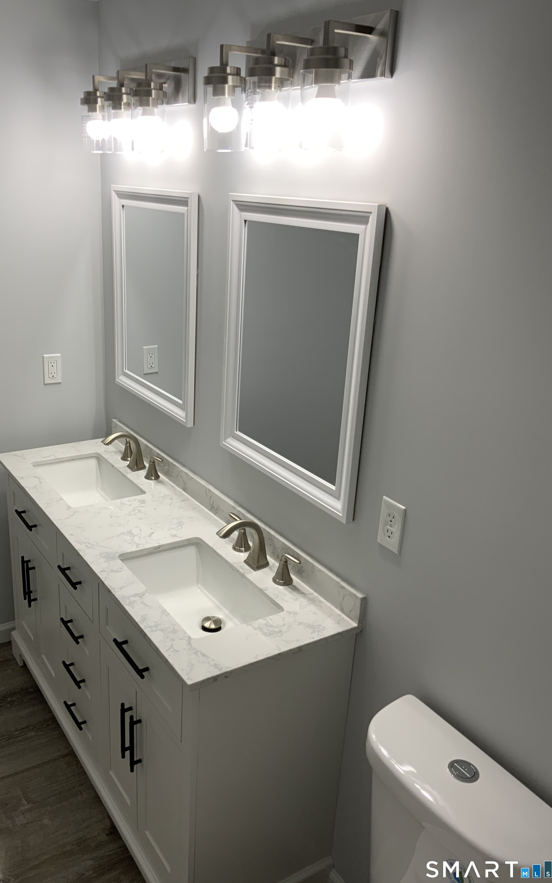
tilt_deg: -21.9
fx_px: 746
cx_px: 227
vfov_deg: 61.2
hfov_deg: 40.5
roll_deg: -2.4
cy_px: 441
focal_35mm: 31
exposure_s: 1/120
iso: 32
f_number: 1.8
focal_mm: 3
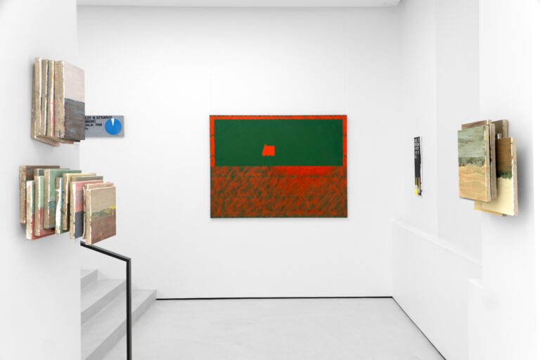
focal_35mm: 32
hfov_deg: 59.5
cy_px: 180
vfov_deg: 41.7
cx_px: 270
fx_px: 472
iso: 100
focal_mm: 21
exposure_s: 1/8
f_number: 5.6
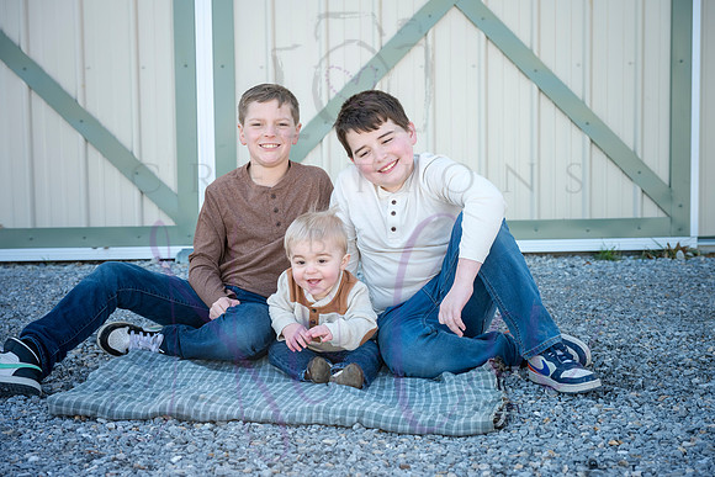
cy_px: 238
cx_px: 358
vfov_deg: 23.8
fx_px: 1132
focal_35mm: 57
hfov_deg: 35.0
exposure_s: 1/640
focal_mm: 57
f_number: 4.5
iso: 400
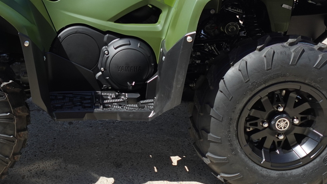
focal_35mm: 41
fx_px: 355
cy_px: 36
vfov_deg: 28.4
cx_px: 88
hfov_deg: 47.8
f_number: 2
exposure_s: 1/2500
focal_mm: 7.6
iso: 125
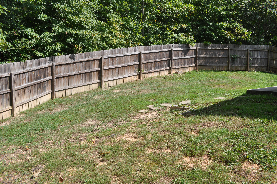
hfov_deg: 67.4
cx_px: 138
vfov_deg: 47.8
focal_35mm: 27
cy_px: 92
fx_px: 207
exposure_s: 1/320
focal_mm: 18
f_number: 9
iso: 200
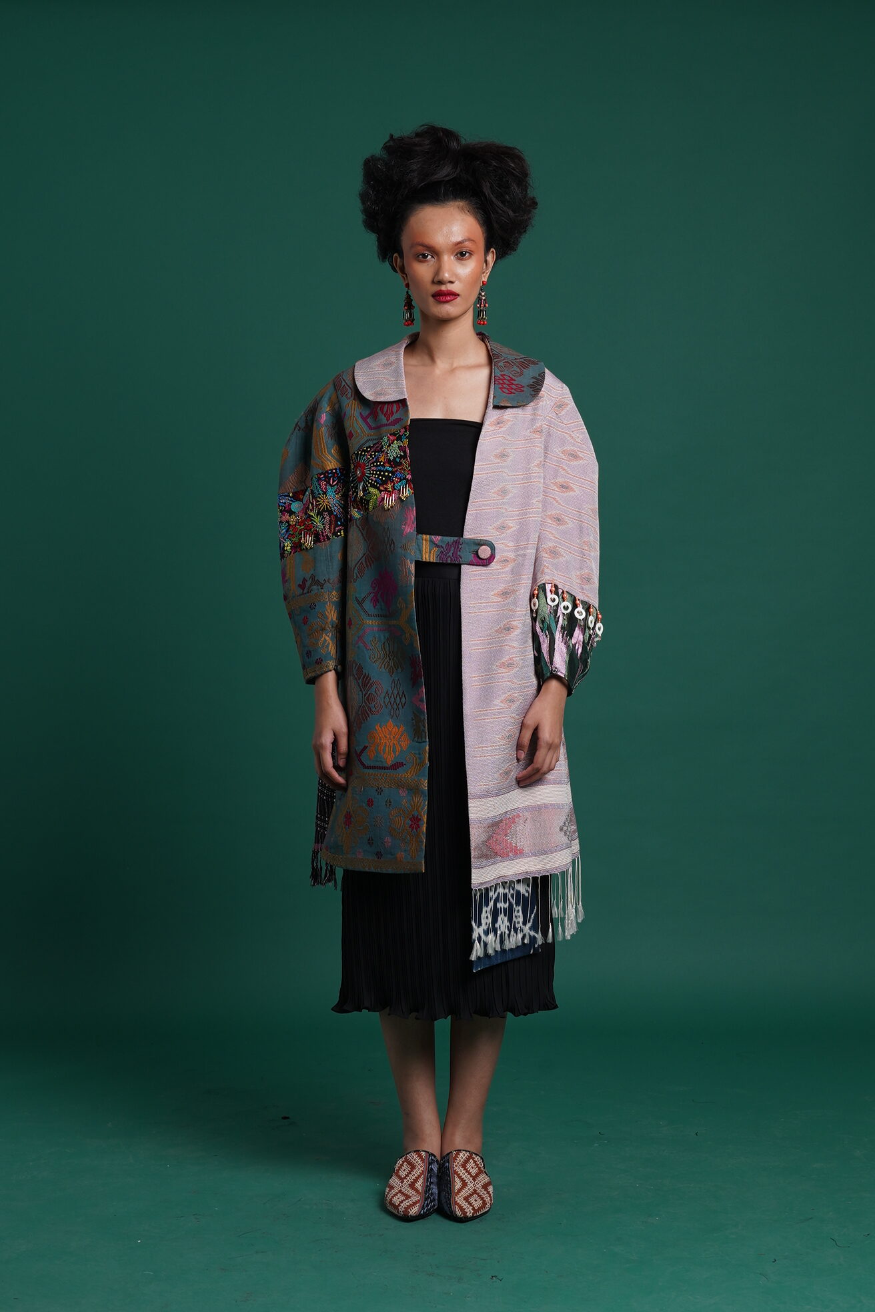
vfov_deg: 30.5
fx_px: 2406
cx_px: 438
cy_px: 656
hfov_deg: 20.6
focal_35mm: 66
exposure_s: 1/125
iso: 200
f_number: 10
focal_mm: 44
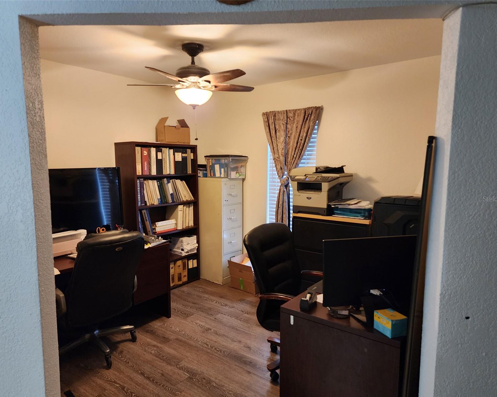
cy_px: 199
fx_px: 353
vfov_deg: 58.8
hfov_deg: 70.3
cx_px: 249
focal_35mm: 24
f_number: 1.8
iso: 500
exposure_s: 1/60
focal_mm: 6.4
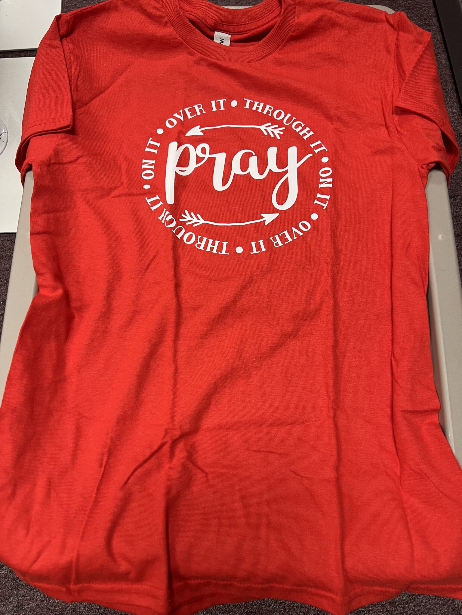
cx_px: 231
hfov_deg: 53.1
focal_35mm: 26
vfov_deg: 67.3
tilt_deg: -72.4
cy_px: 308
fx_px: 463
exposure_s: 1/60
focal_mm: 5.7
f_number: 1.5
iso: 100
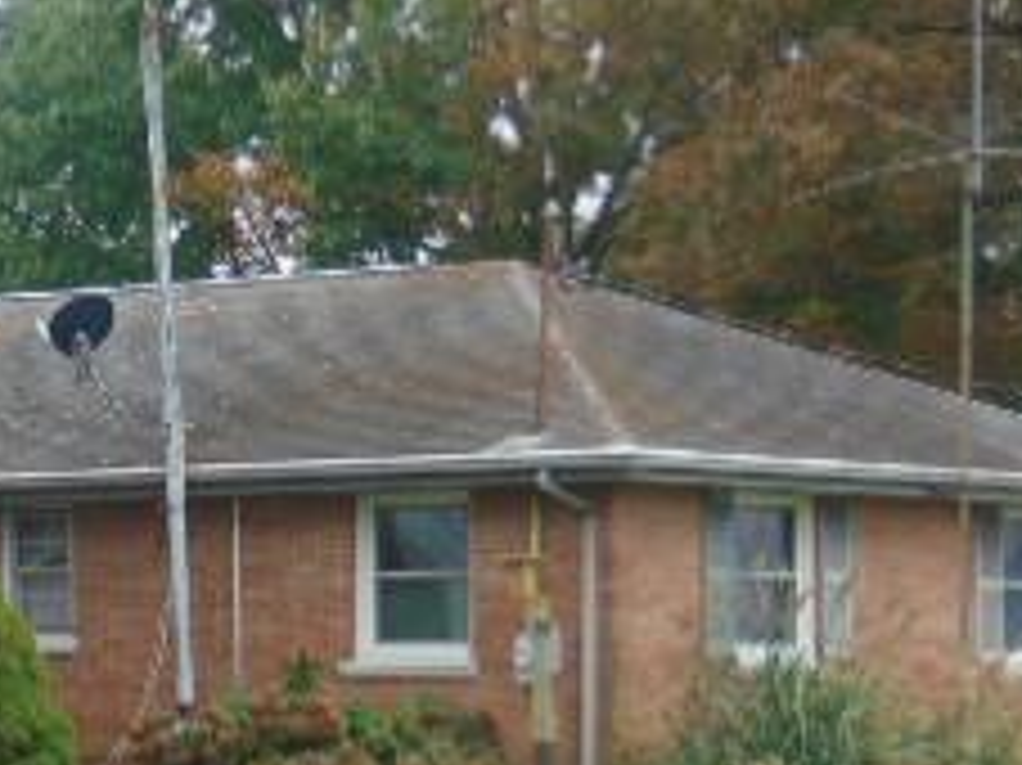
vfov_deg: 7.4
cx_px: -36
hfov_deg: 9.8
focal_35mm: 200
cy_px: 423
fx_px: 5902
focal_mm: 12.8
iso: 80
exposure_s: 1/250
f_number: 3.7
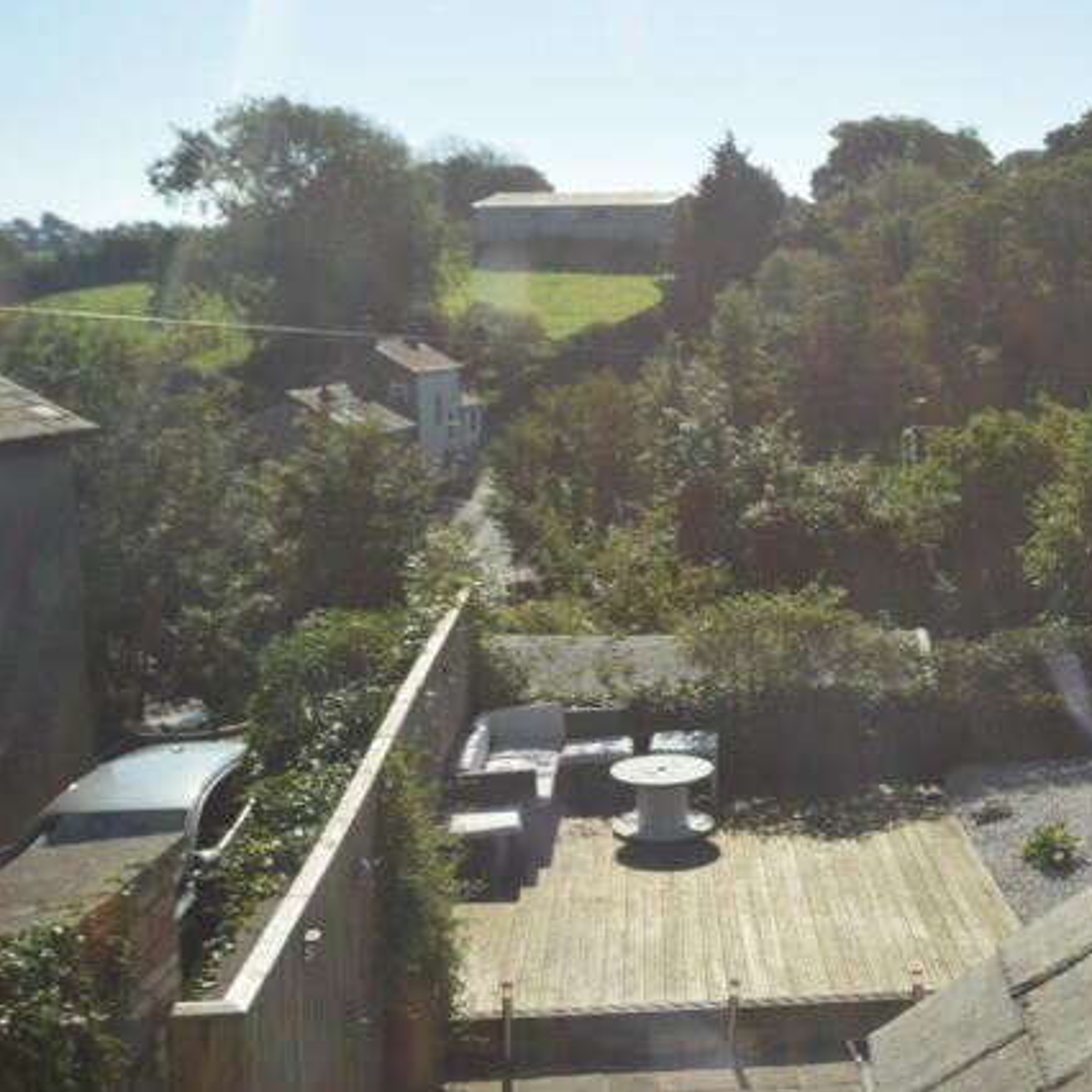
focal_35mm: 47
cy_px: 534
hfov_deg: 35.2
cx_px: 837
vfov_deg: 36.1
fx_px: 1677
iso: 100
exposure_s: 1/200
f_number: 8
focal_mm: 24
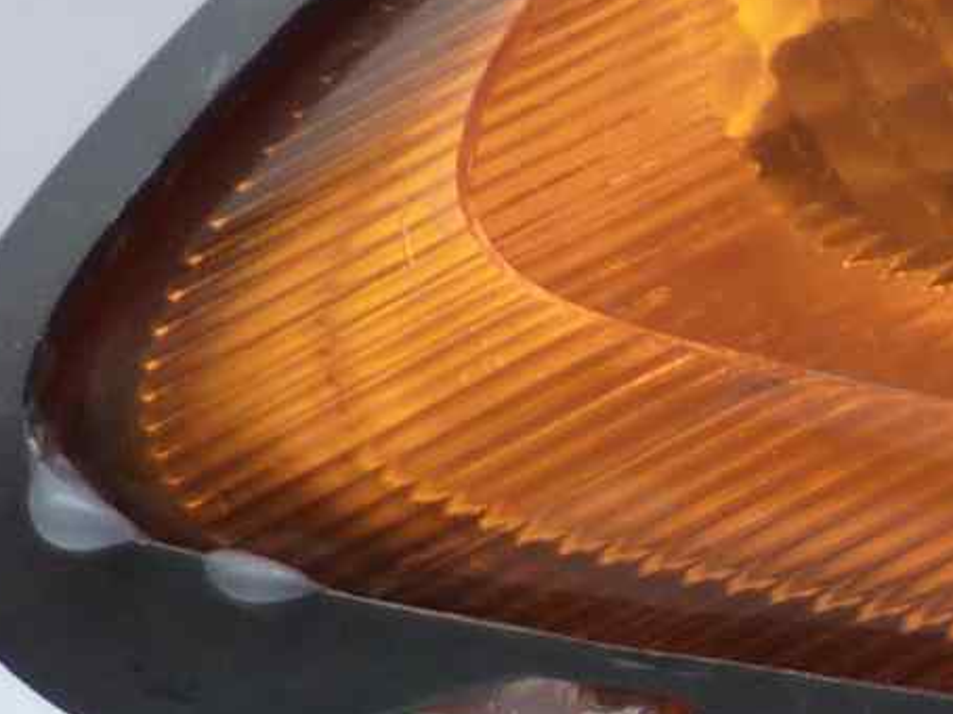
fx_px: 3880
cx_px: 1881
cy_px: 672
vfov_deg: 10.4
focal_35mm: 141
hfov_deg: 12.4
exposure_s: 1/13
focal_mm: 4.1
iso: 125
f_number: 3.3
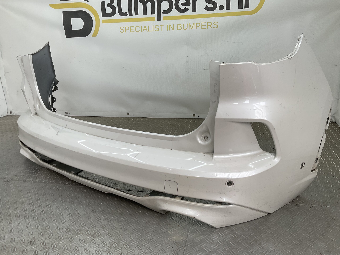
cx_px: 170
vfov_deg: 48.2
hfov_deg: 61.7
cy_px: 128
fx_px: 285
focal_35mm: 29
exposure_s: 1/222
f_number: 1.8
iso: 16
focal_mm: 3
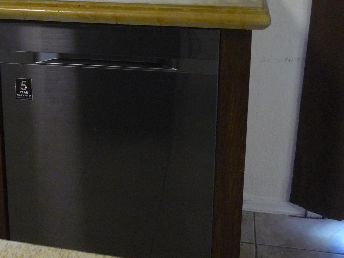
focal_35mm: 62
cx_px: 28
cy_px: 25
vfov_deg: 23.0
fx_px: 616
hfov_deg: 29.7
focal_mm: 5.5
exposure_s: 1/25
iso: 400
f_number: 2.8
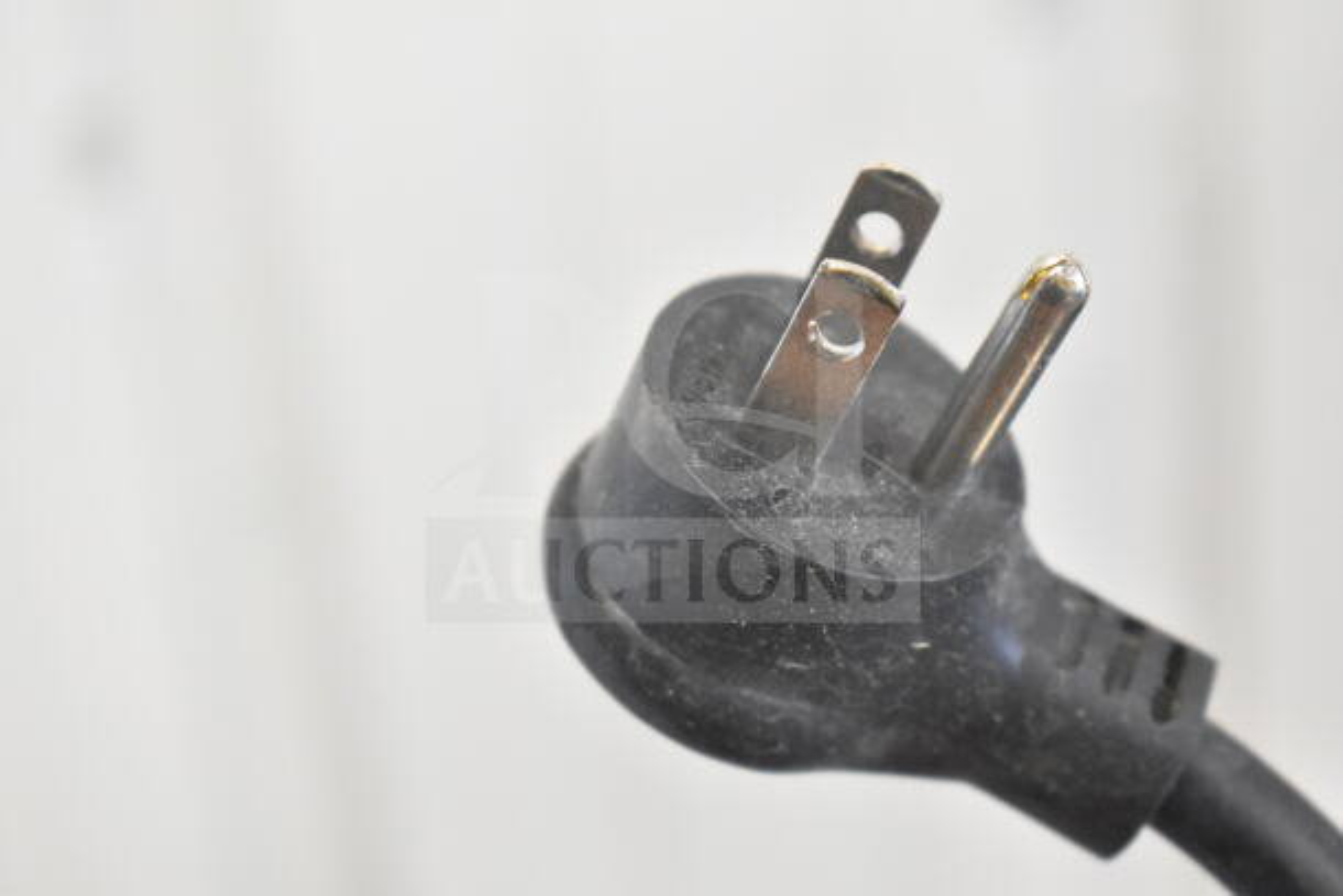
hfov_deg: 24.6
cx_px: 672
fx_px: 3078
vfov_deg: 16.6
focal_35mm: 82
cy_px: 448
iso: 7200
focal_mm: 55
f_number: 5.6
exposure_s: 1/100
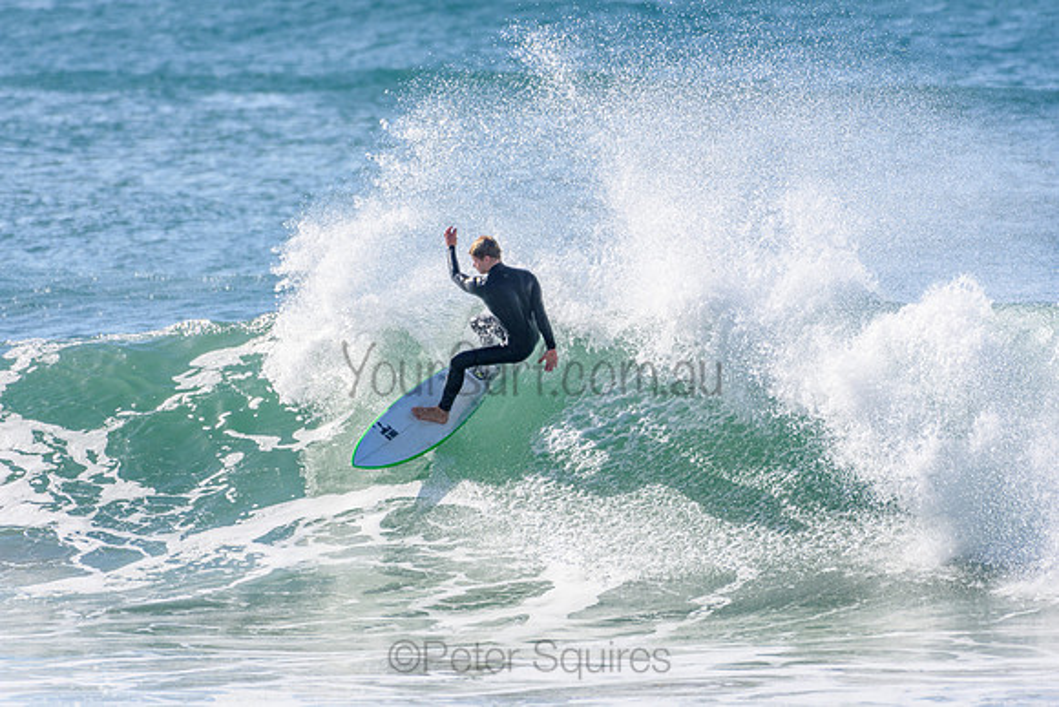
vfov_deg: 1.8
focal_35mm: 750
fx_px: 22067
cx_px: 530
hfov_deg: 2.7
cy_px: 354
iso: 280
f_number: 5.6
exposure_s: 1/2000
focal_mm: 500
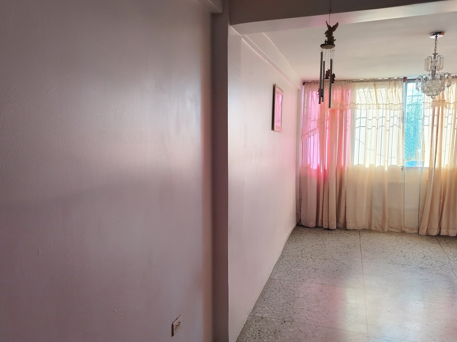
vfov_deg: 48.0
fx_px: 383
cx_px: 204
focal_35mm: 29
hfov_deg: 61.5
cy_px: 199
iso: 503
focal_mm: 5.25
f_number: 1.75
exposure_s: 1/100
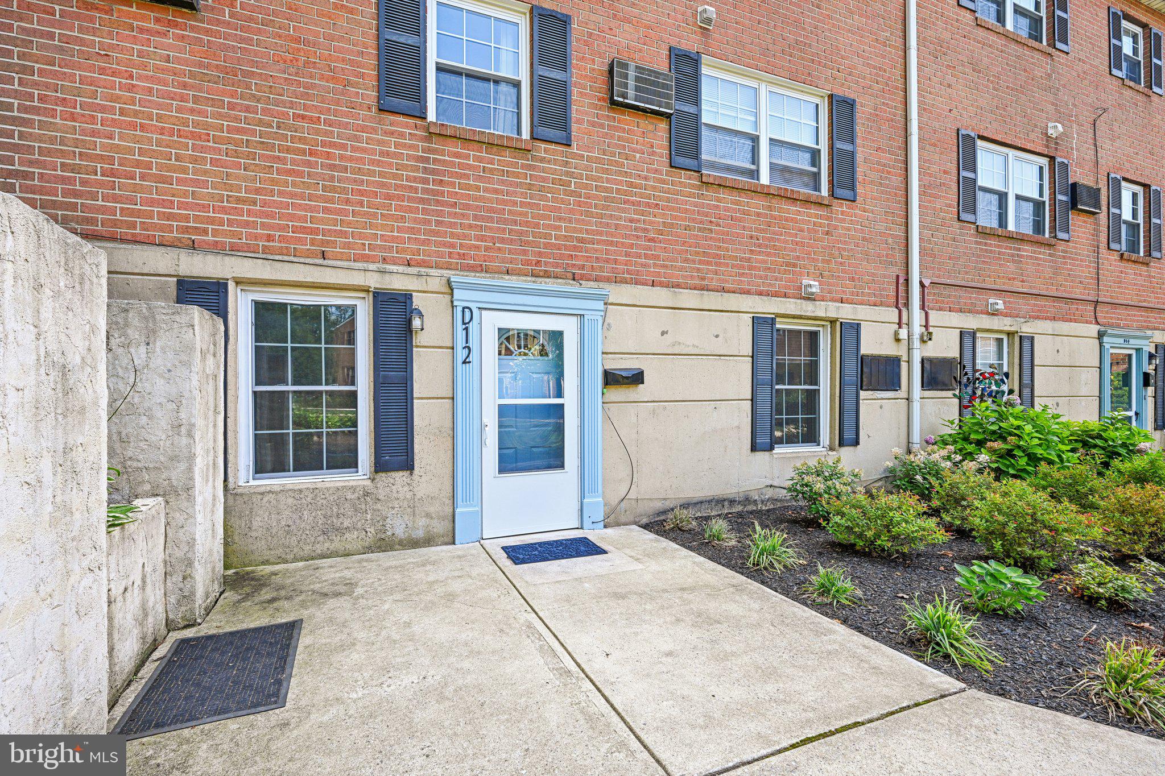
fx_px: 518
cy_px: 388
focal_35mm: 16
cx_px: 582
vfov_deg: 73.7
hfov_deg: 96.7
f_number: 8
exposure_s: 1/125
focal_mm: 16
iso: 400
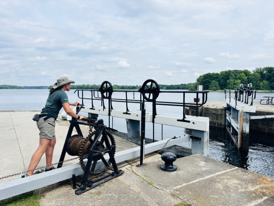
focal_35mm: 26
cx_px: 137
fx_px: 206
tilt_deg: -6.4
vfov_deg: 53.1
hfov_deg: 67.3
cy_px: 103
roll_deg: +0.8
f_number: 1.6
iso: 50
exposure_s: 1/3788
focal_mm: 5.96
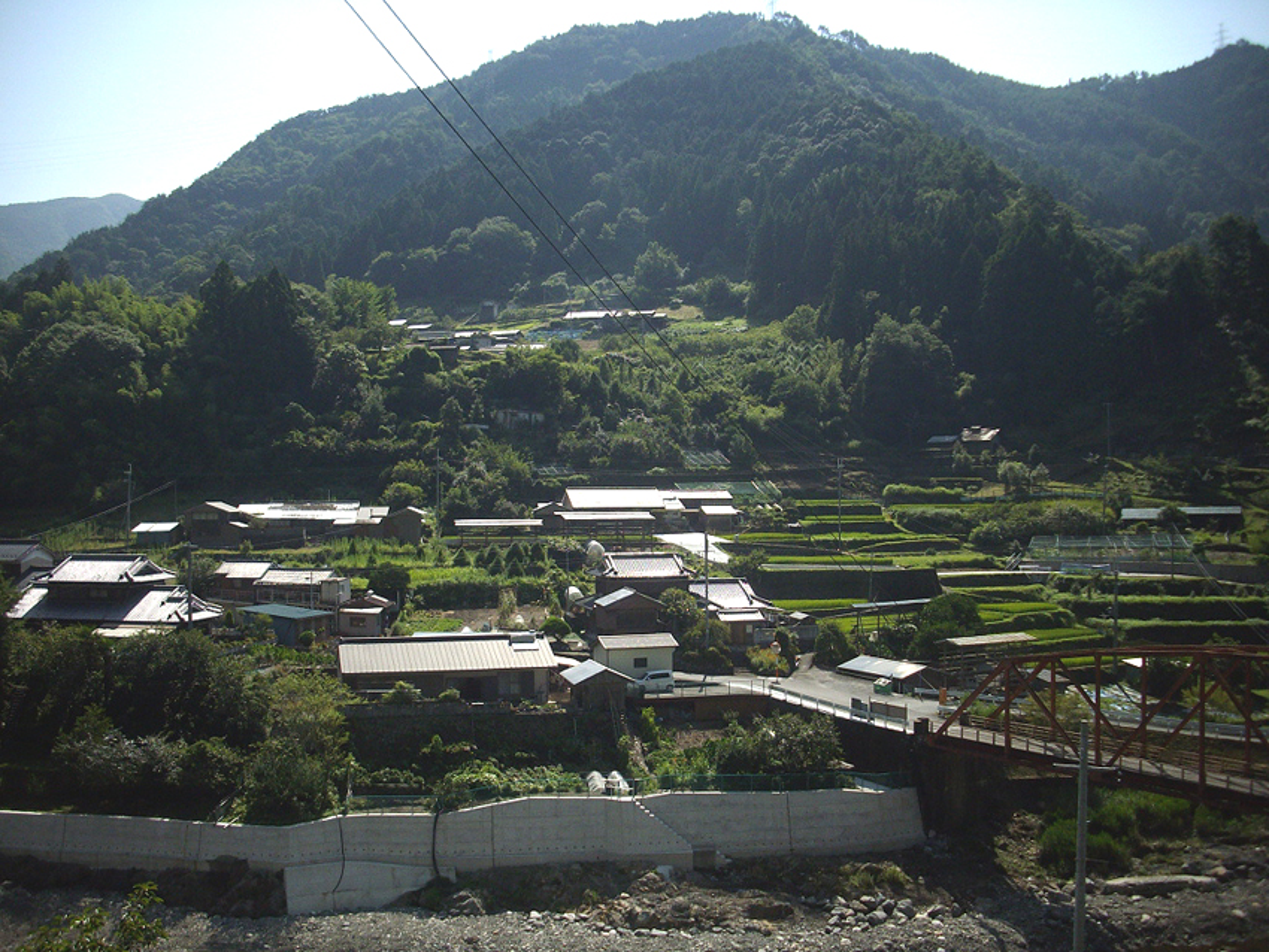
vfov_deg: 38.7
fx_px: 1357
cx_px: 634
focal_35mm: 37
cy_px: 476
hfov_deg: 50.1
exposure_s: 1/400
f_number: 5.6
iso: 80
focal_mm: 6.2
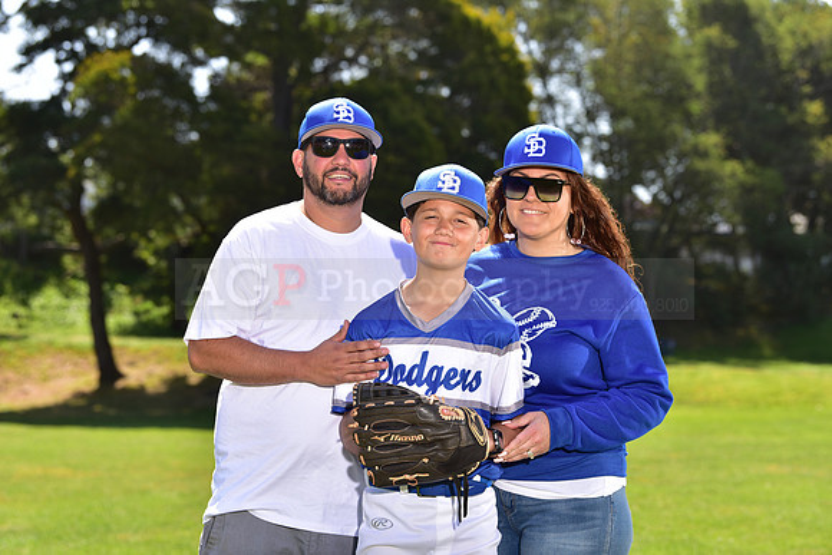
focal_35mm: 92
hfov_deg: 22.1
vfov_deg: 14.9
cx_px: 416
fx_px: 2127
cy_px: 278
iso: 80
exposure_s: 1/250
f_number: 5
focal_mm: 92
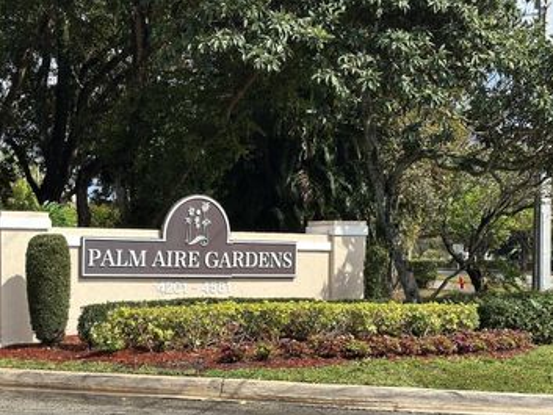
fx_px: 1087
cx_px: 229
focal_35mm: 68
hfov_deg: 28.5
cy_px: 267
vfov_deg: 21.6
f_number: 1.78
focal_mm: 6.86
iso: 64
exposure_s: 1/3058
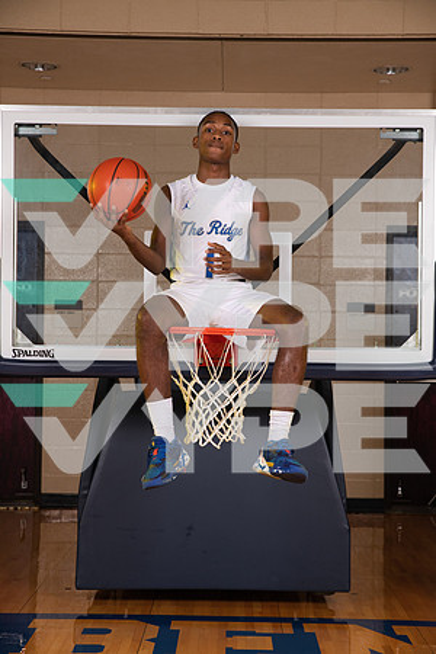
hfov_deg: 20.9
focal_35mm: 65
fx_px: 1181
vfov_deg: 31.0
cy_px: 327
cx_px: 218
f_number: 7.1
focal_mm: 65
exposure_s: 1/320
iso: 320
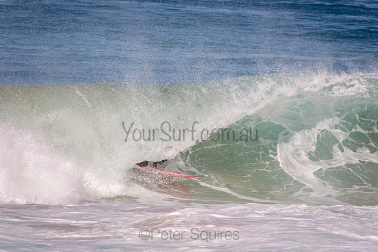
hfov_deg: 3.4
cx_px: 189
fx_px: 6301
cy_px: 126
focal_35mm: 600
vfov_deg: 2.3
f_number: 5.6
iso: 160
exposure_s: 1/1250
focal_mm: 400
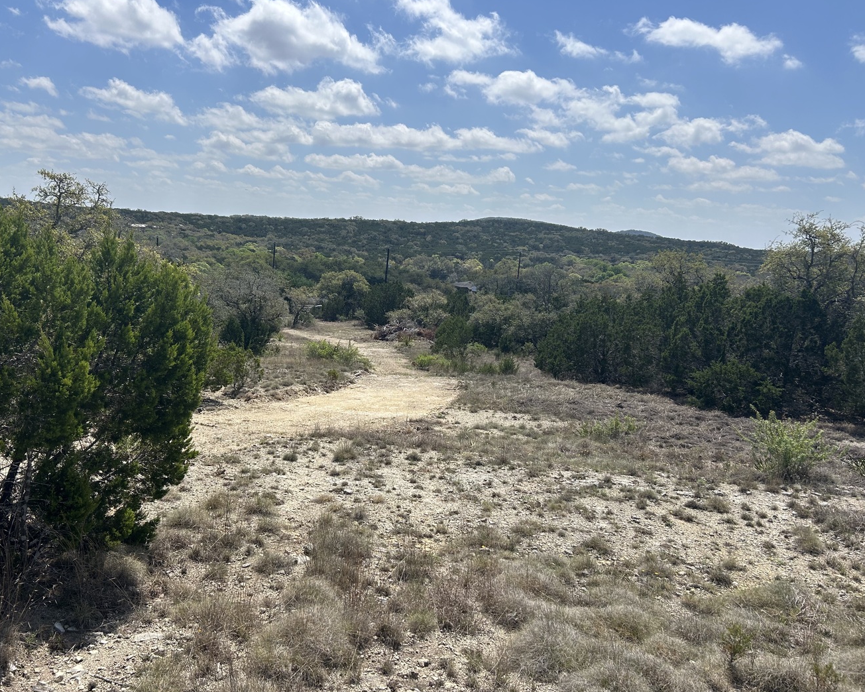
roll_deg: -2.5
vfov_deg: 51.5
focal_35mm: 28
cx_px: 389
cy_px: 352
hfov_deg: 62.1
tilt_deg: -8.0
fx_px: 717
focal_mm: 5.7
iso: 50
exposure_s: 1/6579
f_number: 1.5
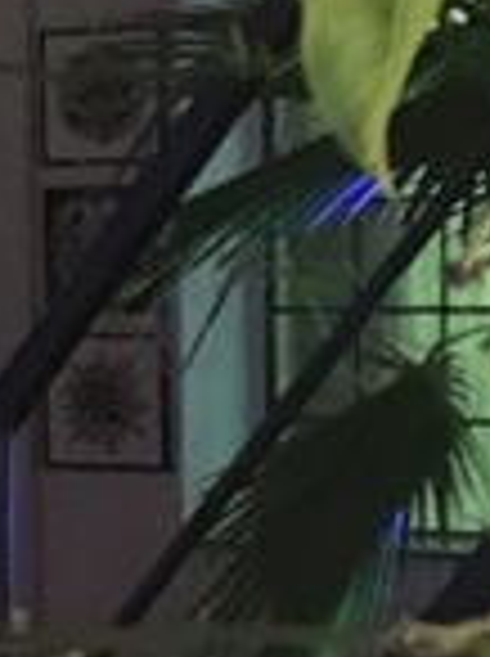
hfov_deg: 6.4
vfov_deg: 9.7
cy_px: 333
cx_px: -1173
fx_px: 3862
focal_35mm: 204
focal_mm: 4.15
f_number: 2.2
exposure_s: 1/17
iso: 500
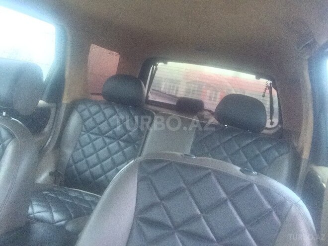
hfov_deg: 58.4
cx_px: 164
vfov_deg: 45.4
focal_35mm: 31
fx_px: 294
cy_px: 123
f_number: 2.4
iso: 640
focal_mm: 2.15
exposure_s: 1/17
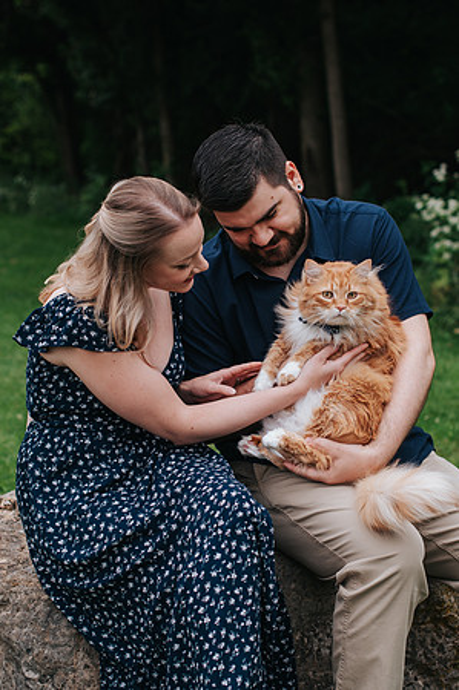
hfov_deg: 18.1
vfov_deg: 27.0
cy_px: 345
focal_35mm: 75
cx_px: 221
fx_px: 1439
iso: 200
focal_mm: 50
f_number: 3.2
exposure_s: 1/400
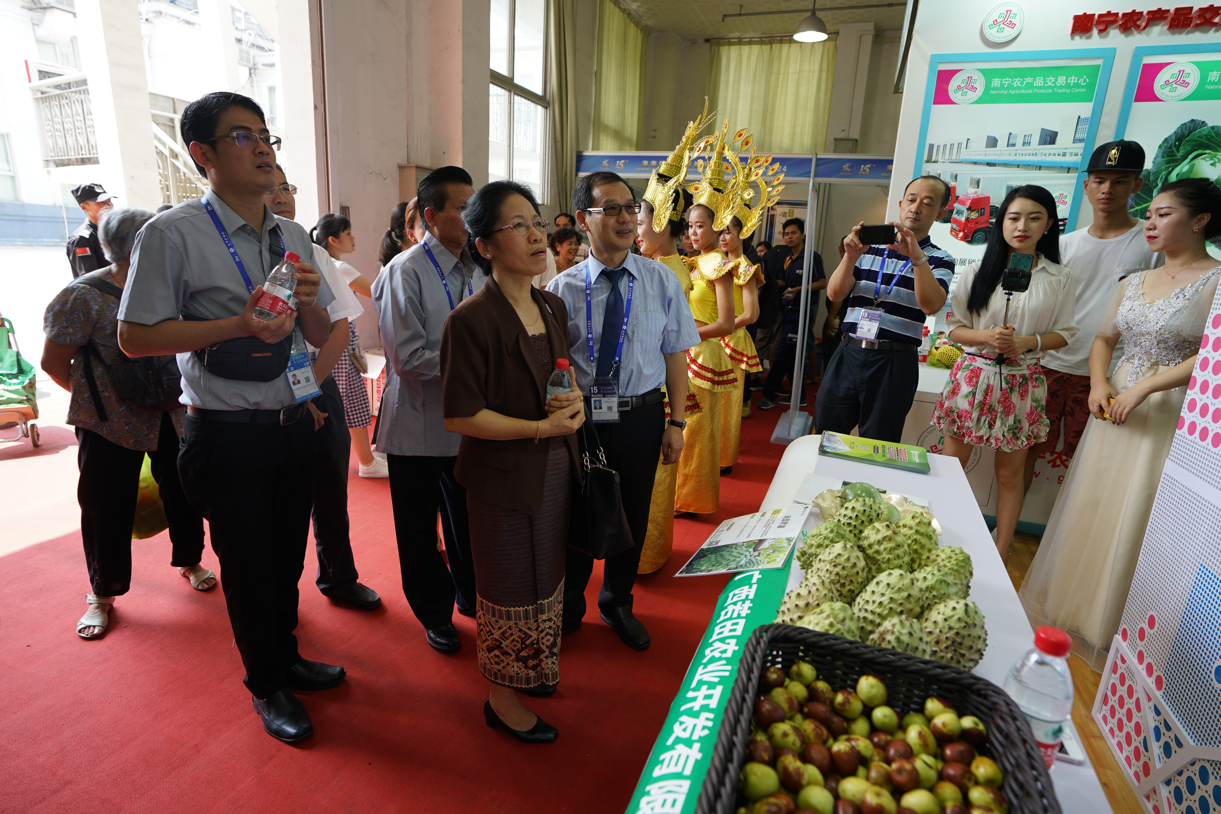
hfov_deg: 90.0
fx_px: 610
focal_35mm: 18
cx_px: 610
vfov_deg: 67.4
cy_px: 407
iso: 100
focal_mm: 18
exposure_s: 1/60
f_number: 4
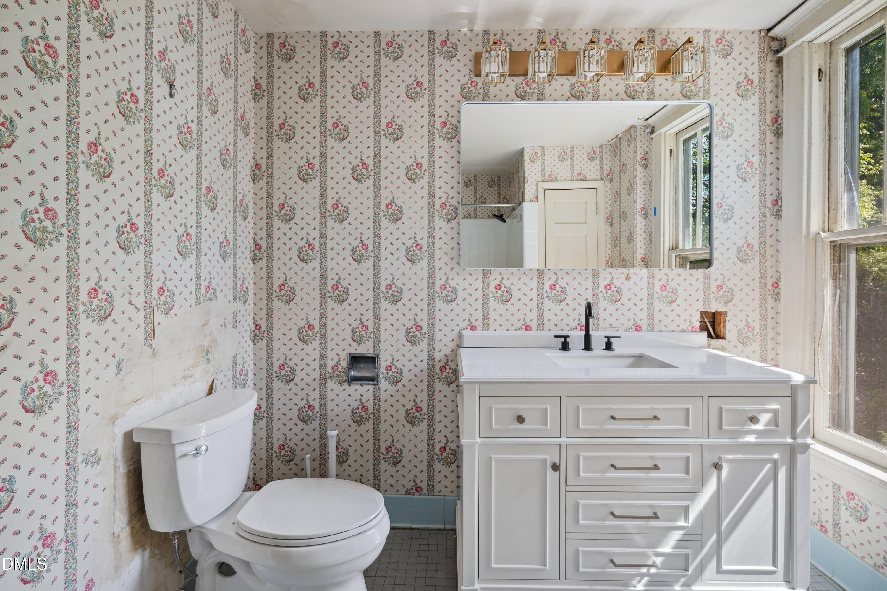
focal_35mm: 16
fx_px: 394
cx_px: 444
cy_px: 296
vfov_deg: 73.7
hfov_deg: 96.7
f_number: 10
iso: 320
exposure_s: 1/50
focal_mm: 16
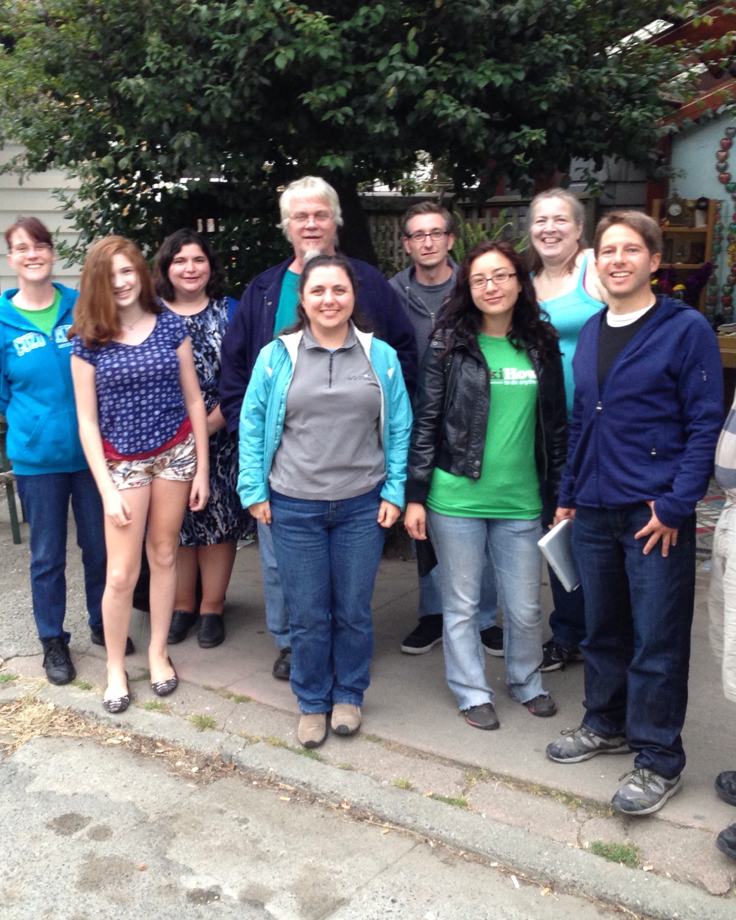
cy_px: 450
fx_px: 1198
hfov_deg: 34.1
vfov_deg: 42.0
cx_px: 330
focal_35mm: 44
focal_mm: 4.13
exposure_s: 1/20
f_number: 2.4
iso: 100
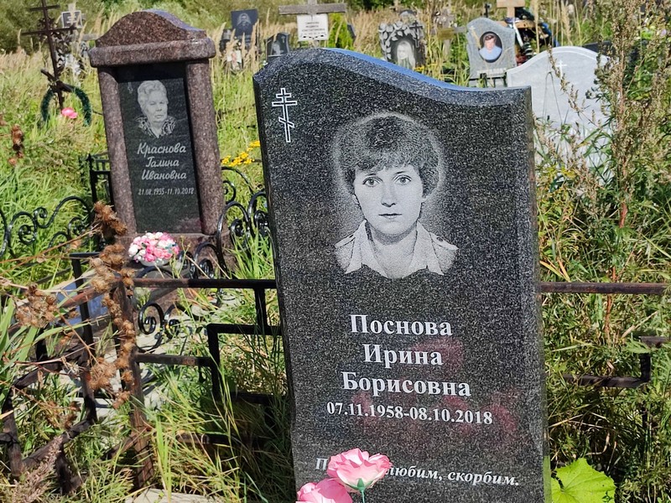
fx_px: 485
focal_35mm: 25
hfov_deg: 69.4
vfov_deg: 54.9
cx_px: 336
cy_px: 252
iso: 50
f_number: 1.9
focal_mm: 6.04
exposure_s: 1/765
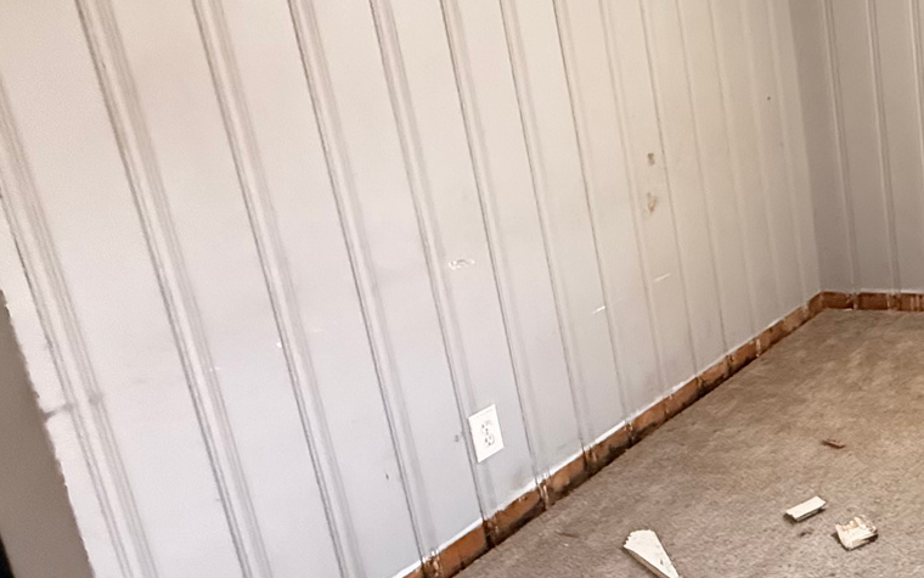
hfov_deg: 35.5
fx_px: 1007
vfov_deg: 31.9
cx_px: 1172
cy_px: 226
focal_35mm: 40
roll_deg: +1.2
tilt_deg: -14.7
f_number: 2.2
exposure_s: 1/60
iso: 1250
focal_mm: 2.22
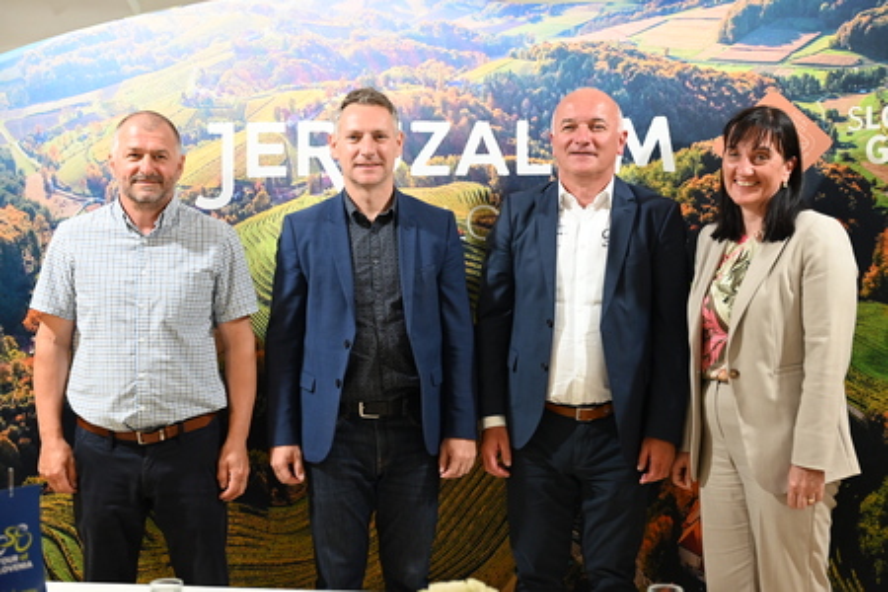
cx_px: 444
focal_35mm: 51
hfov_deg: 38.9
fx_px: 1258
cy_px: 296
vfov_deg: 26.5
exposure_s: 1/125
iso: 2000
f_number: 4
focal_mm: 51
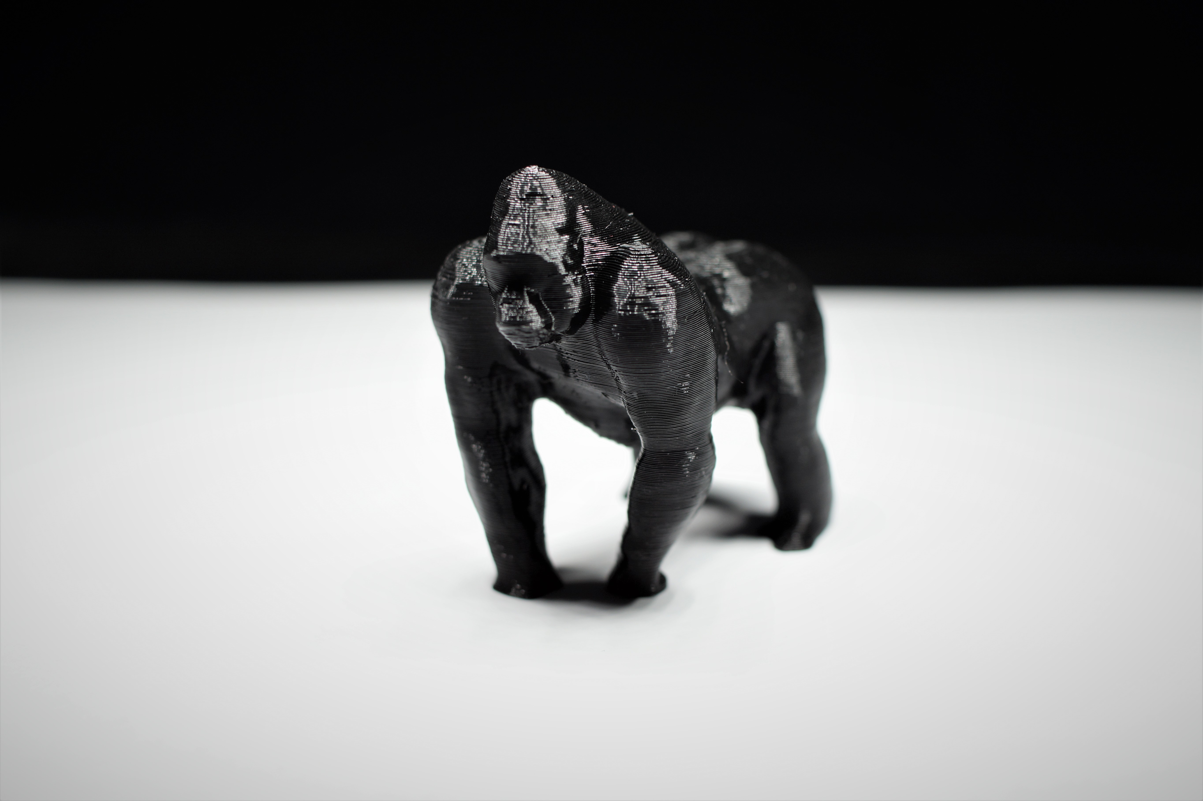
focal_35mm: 52
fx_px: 1753
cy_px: 400
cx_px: 602
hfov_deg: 37.9
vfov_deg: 25.7
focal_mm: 35
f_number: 4
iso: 100
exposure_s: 1/50
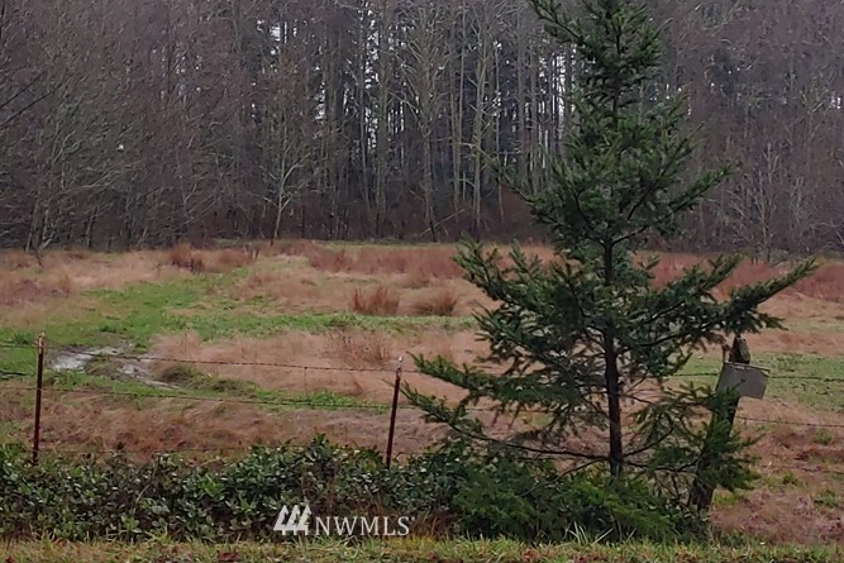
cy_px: 82
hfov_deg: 26.9
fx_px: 1759
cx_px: 344
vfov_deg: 18.0
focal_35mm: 75
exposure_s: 1/120
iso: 50
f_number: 1.5
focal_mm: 4.23
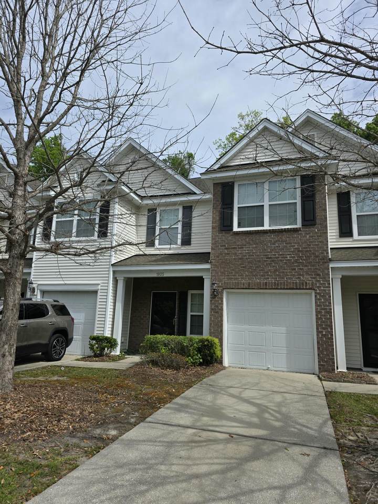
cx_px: 189
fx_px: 335
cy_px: 252
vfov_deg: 73.9
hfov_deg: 58.9
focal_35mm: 23
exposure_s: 1/7944
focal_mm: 6.3
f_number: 1.7
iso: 64
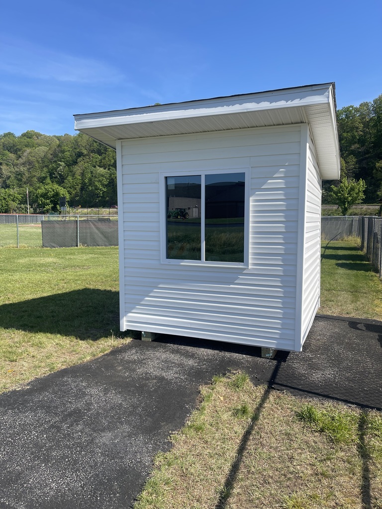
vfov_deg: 69.4
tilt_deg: -4.0
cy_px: 254
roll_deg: -0.9
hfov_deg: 54.9
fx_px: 368
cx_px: 191
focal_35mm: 25
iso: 32
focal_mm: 5.1
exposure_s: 1/2786
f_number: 1.6
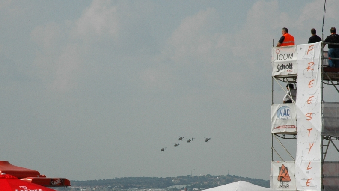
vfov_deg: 10.9
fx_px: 998
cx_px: 170
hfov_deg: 19.3
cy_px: 108
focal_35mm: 111
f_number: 13
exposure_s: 1/500
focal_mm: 70
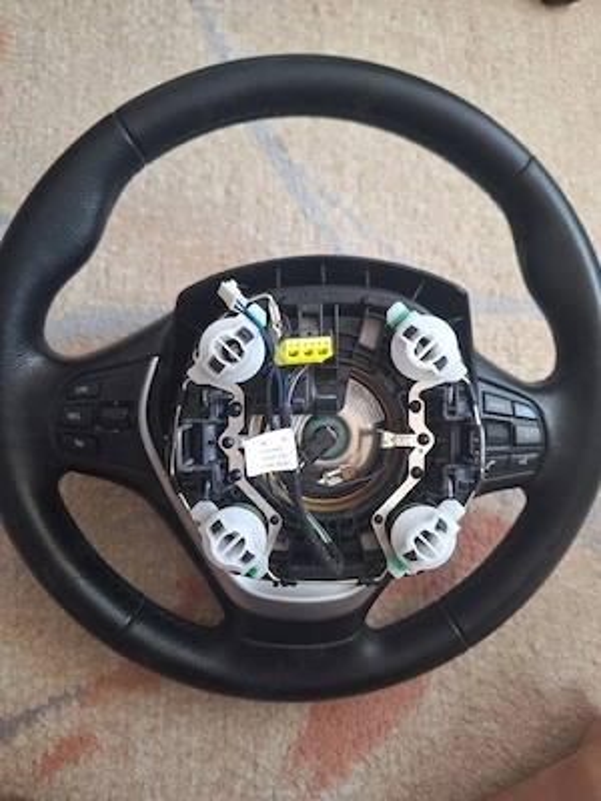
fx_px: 532
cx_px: 300
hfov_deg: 58.9
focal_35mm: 23
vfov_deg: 73.9
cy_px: 400
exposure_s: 1/33
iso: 320
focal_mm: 5.54
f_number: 1.8
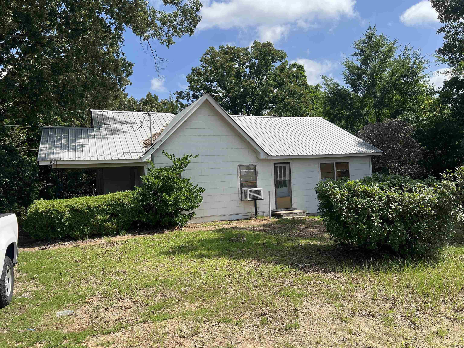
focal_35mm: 26
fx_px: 349
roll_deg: +1.9
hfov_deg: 67.3
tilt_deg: +0.0
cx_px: 232
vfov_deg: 53.1
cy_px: 174
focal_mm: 5.7
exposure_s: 1/3257
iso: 50
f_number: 1.5
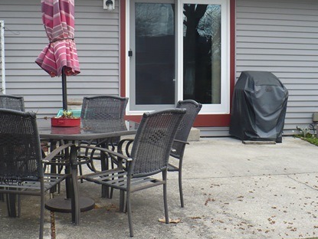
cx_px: 159
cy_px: 105
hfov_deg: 33.8
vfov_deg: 25.7
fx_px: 524
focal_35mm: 57
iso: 100
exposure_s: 1/400
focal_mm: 6.1
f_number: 2.8
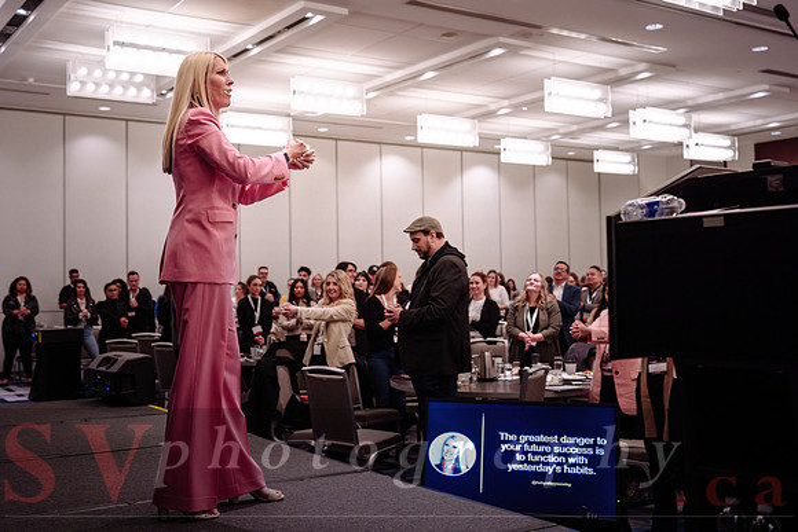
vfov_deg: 32.9
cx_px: 335
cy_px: 266
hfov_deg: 47.6
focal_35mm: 41
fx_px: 901
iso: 1600
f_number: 2.8
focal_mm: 35
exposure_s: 1/80
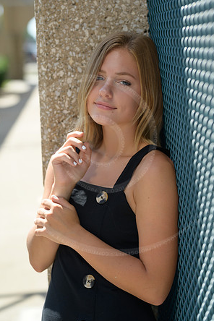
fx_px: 767
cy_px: 162
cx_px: 107
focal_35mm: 86
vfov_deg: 23.6
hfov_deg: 15.9
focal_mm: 85
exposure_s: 1/800
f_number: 3.2
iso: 160
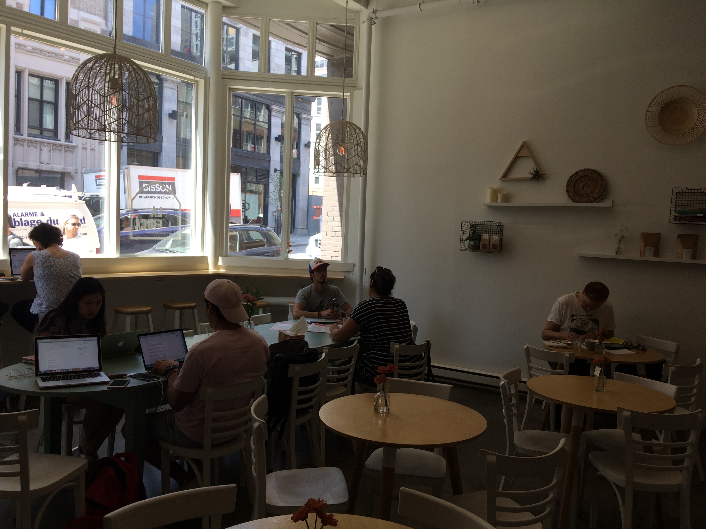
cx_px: 353
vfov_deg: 48.2
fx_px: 591
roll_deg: -1.8
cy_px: 264
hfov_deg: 61.7
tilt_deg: -5.1
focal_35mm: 29
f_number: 2.2
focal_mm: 4.15
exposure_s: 1/146
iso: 32
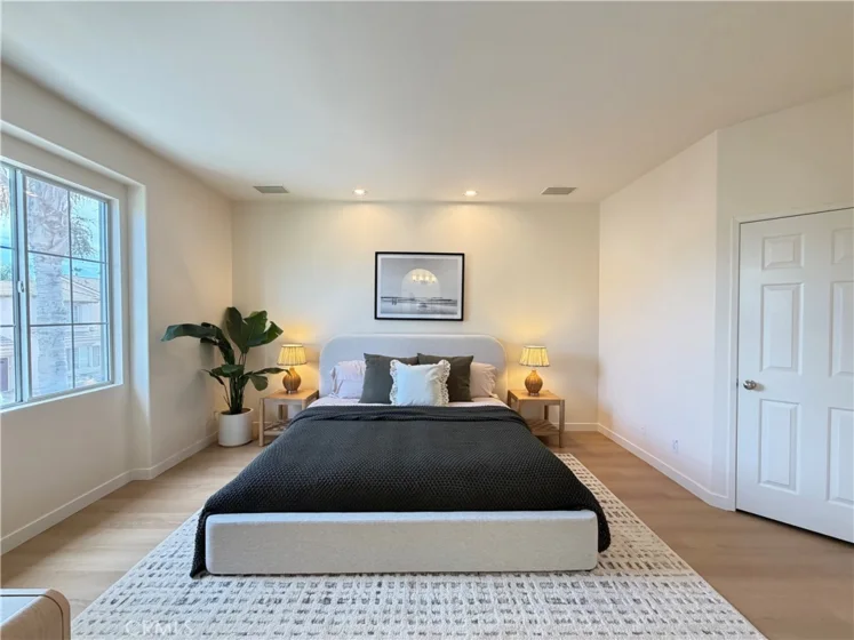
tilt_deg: -1.2
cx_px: 427
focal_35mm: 14
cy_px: 320
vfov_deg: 85.7
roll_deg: -0.1
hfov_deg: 102.1
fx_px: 345
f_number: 2.2
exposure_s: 1/120
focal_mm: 2.22
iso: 320
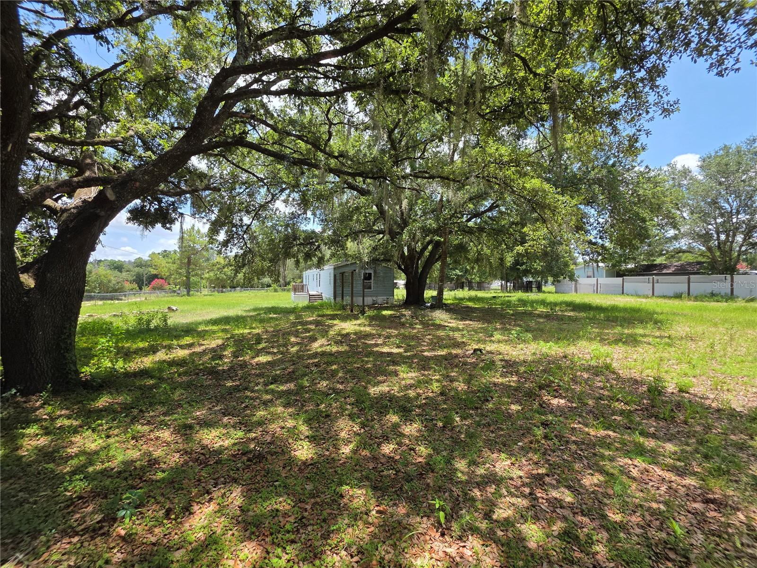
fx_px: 284
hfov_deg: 106.2
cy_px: 284
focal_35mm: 13
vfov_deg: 89.9
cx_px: 378
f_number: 1.9
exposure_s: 1/799
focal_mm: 2.2
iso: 40
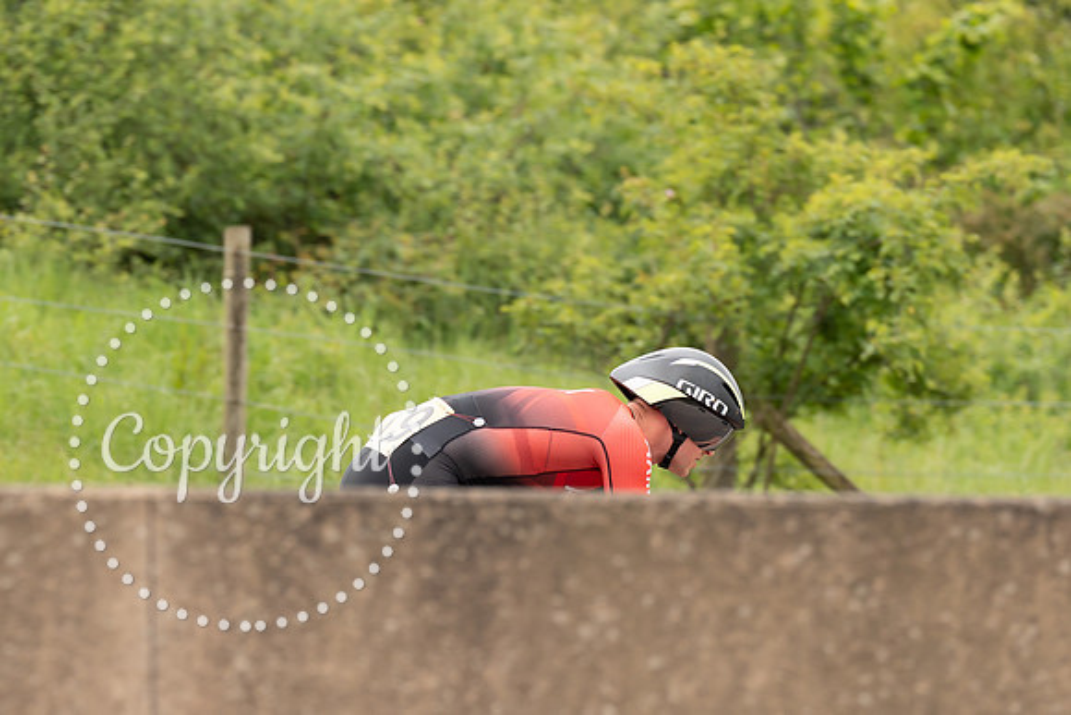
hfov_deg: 5.5
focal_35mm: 374
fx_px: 11128
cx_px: 423
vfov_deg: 3.7
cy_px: 482
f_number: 3.5
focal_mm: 200
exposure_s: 1/1000
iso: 500
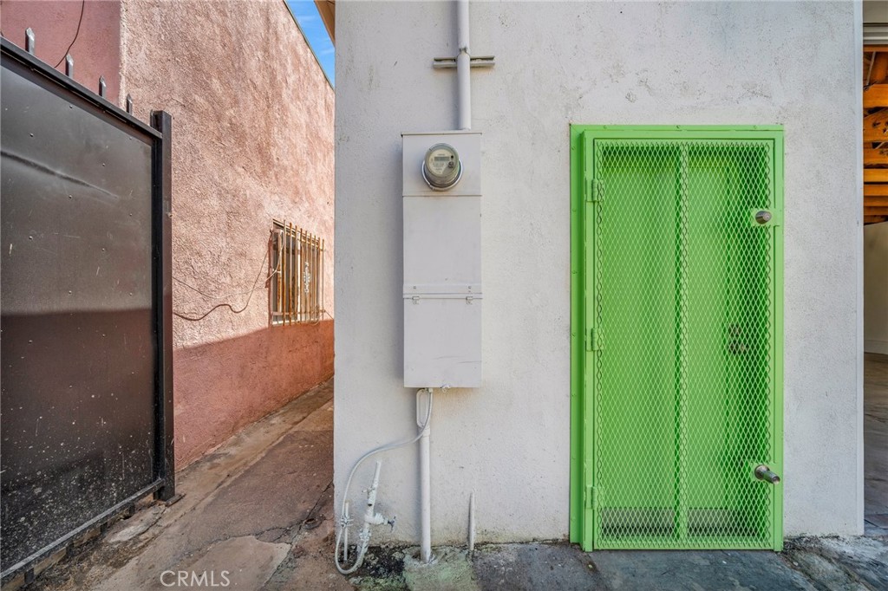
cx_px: 444
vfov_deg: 90.0
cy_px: 296
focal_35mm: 12
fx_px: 296
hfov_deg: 112.6
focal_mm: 12
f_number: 8
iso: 100
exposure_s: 1/200
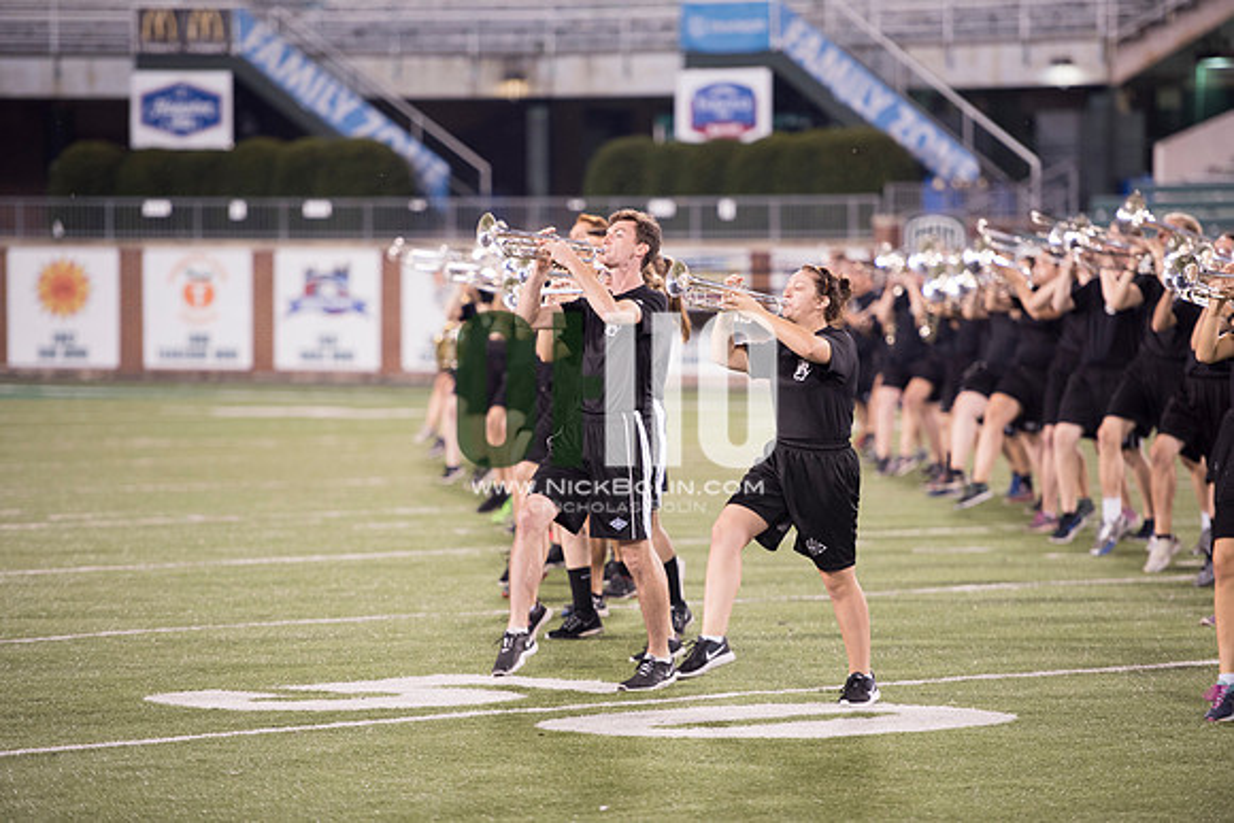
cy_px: 412
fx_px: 6343
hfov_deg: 11.1
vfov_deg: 7.4
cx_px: 617
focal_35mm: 185
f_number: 2.8
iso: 1000
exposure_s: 1/320
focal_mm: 185
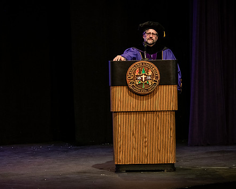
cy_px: 95
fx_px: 1341
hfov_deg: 10.1
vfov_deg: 8.1
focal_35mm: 192
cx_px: 136
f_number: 3.2
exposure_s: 1/200
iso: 3200
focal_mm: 155
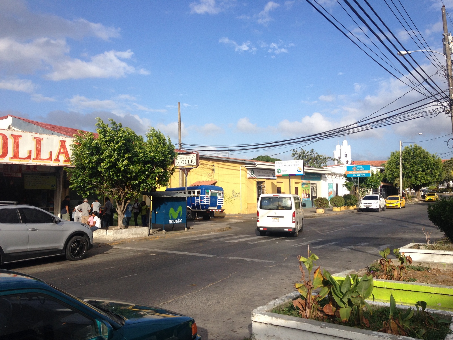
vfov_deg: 40.7
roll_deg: +1.3
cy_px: 170
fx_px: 458
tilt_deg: -0.3
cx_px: 226
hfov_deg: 52.6
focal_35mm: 35
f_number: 2.4
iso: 50
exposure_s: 1/1623
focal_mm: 4.28
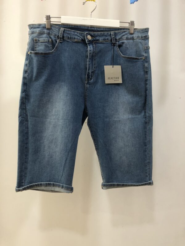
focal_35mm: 28
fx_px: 200
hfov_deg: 49.7
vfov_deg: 63.4
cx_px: 92
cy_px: 123
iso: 40
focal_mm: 3.99
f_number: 1.8
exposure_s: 1/20
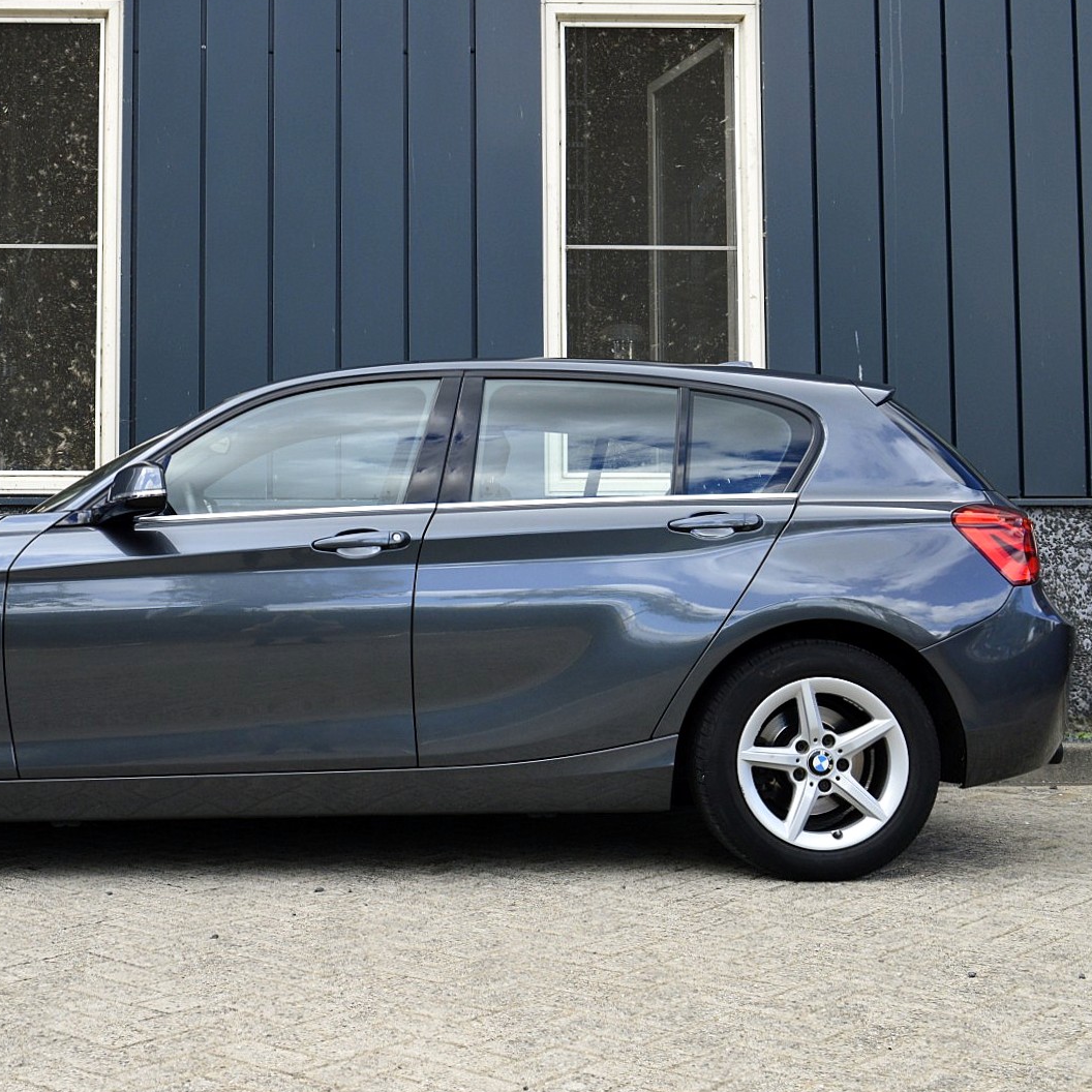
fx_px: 1677
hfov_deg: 35.4
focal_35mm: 47
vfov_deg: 36.1
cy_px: 545
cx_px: 301
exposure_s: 1/160
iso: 400
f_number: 9
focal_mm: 24
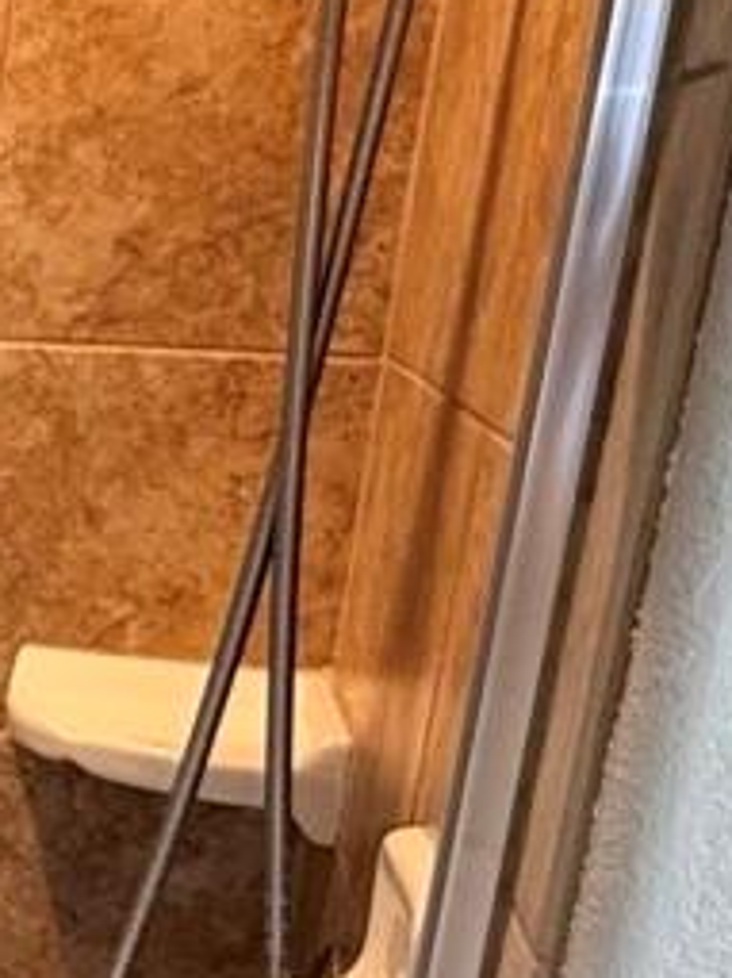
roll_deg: -1.2
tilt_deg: -15.3
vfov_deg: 24.9
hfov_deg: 14.6
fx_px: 2173
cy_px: 798
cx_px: -858
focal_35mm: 77
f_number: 2.2
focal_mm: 2.22
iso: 250
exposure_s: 1/60
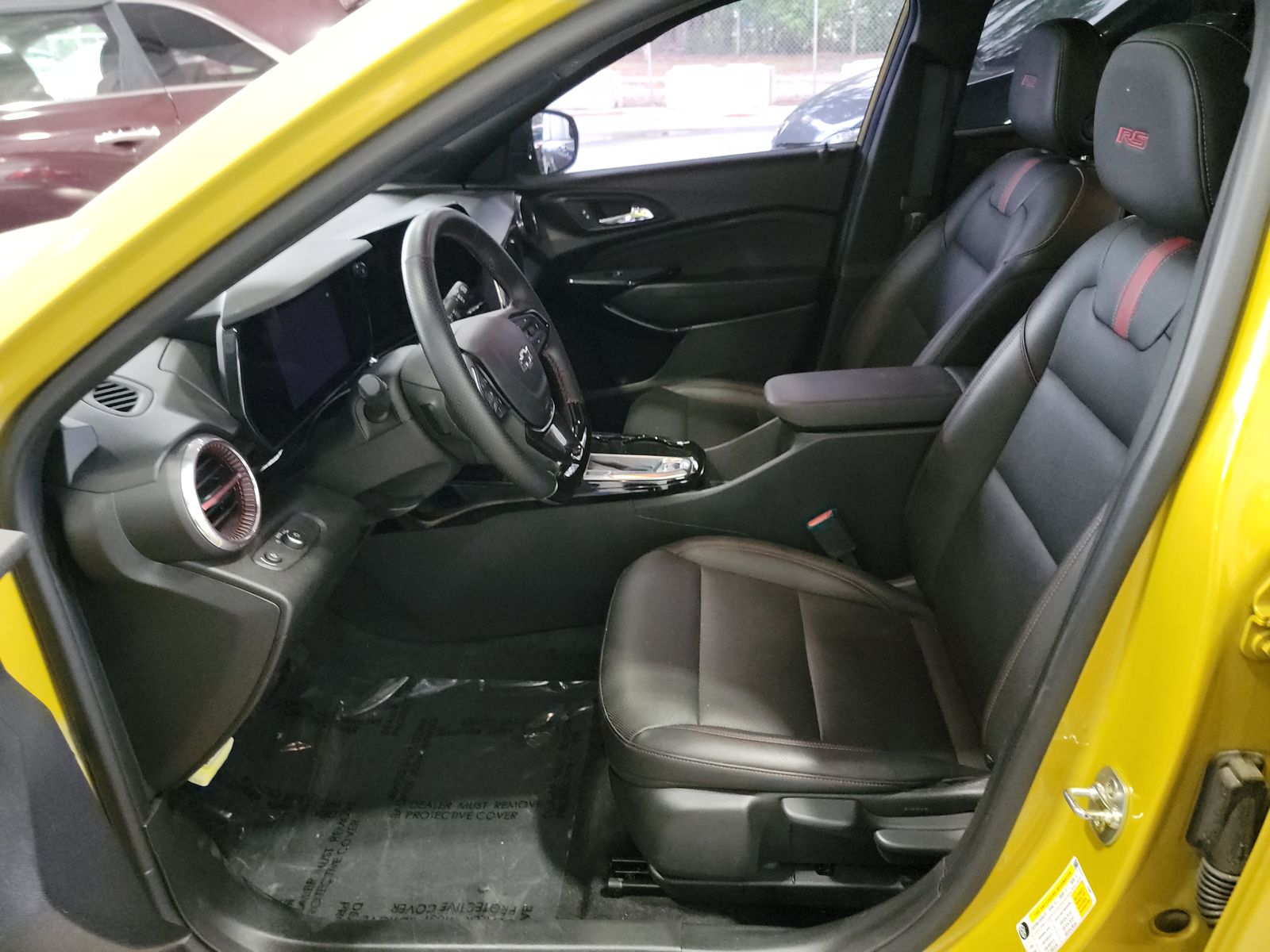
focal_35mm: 24
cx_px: 635
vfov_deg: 56.8
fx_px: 881
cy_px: 476
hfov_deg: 71.6
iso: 2409
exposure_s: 1/59
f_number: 1.8
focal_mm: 6.7
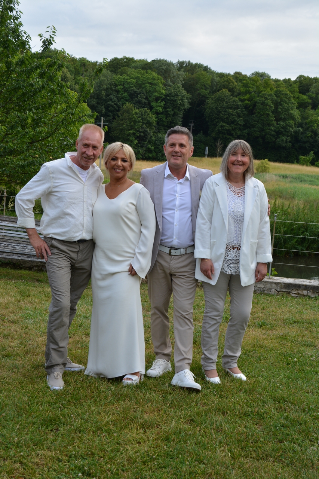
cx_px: 160
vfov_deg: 43.6
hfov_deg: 29.9
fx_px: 598
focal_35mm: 45
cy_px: 240
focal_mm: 30
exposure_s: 1/125
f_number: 5.6
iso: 200
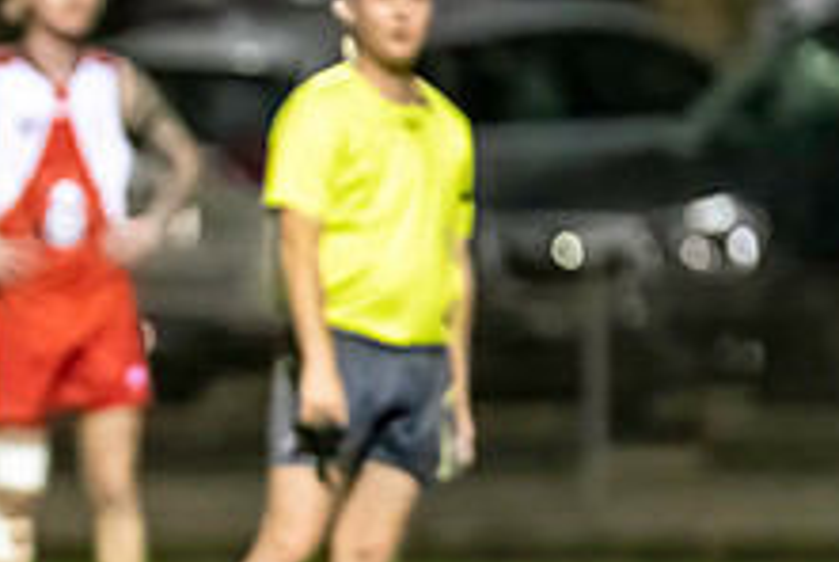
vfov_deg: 1.3
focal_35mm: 1097
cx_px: -663
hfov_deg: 1.9
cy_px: 499
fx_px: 25600
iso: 10000
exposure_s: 1/1000
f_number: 2.8
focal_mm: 240
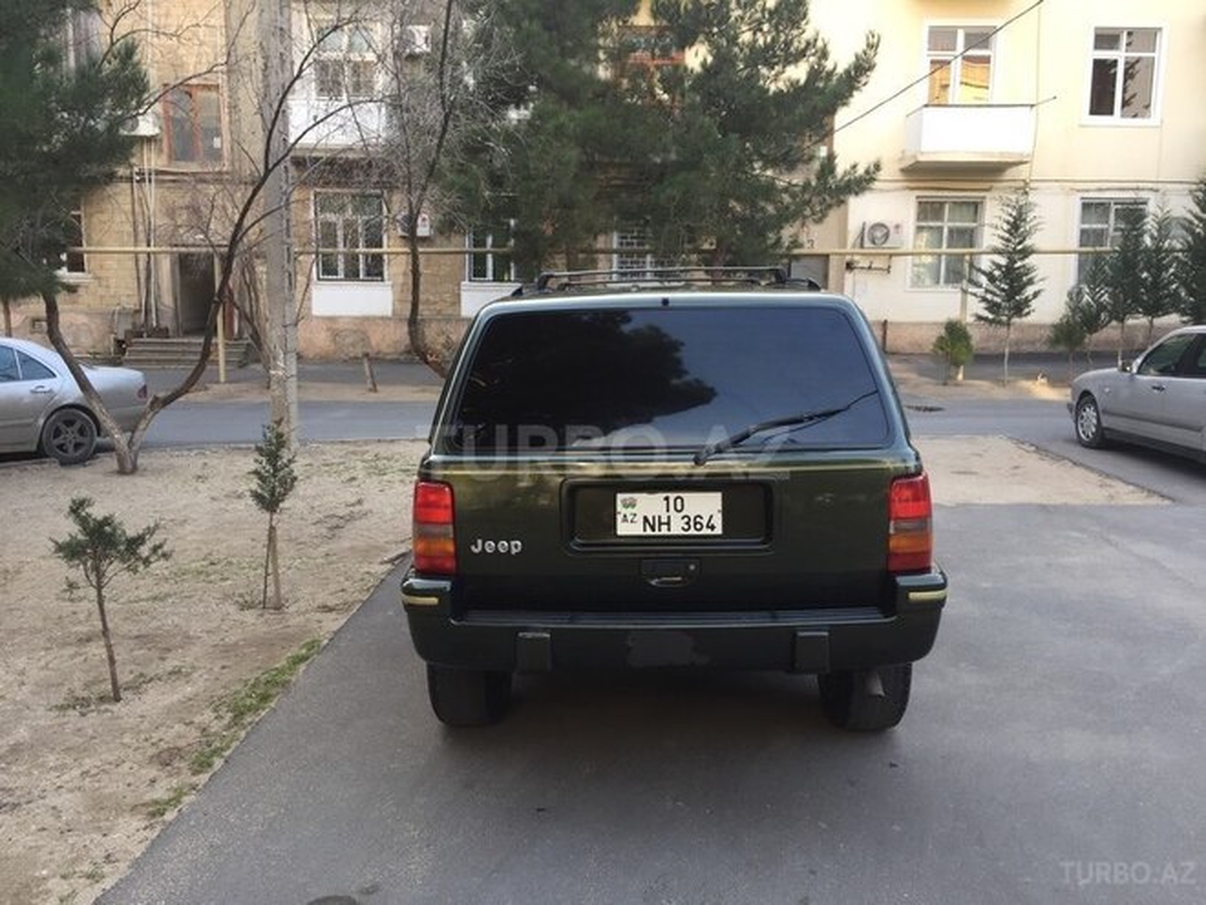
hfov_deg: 61.7
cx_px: 603
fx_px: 1010
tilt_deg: -7.3
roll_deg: -0.1
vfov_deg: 48.2
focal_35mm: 29
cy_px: 452
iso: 32
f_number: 2.2
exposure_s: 1/103
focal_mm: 4.15
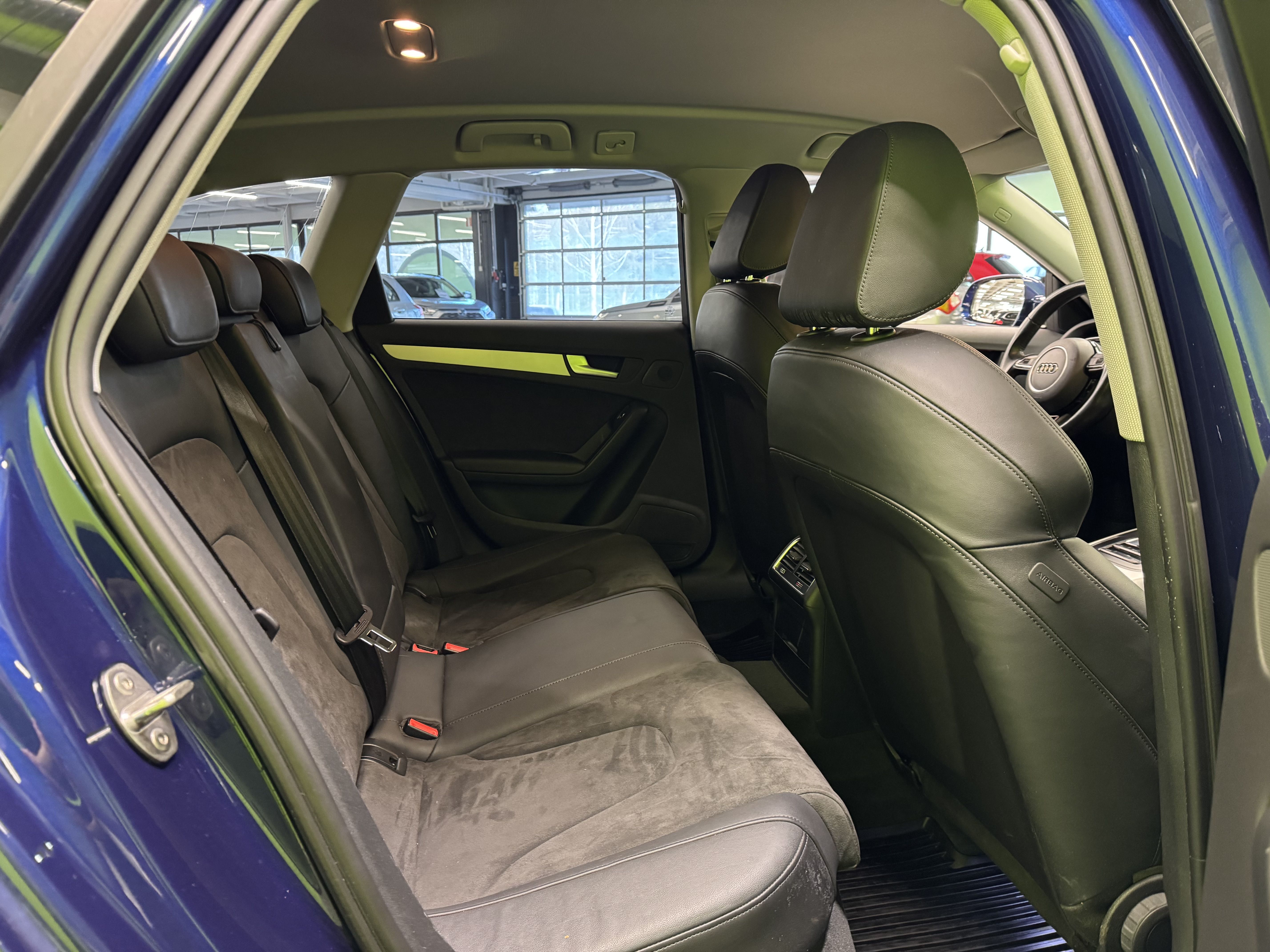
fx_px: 881
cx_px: 635
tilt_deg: -10.8
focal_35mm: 24
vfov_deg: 56.8
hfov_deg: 71.6
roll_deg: -0.4
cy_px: 476
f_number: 1.78
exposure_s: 1/33
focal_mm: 6.76
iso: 640
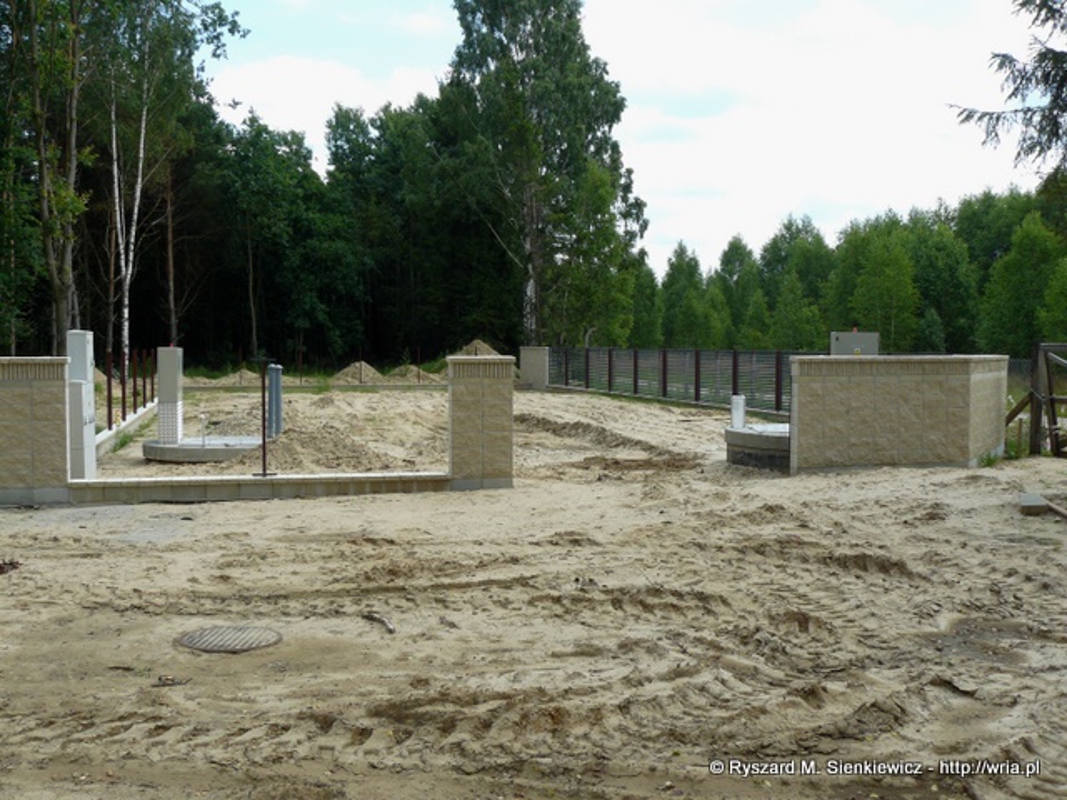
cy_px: 400
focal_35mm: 36
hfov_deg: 51.4
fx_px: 1110
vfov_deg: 39.7
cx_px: 534
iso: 100
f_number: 5
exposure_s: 1/200
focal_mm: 6
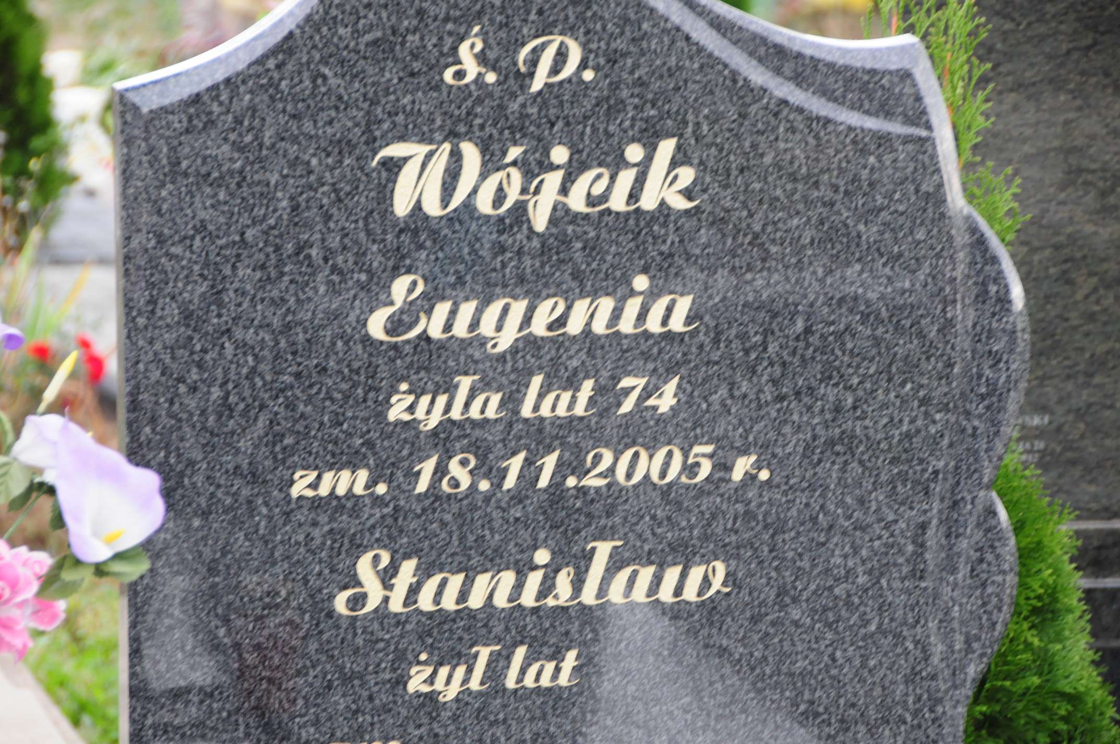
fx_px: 5593
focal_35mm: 180
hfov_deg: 11.4
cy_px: 372
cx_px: 560
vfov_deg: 7.6
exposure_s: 1/100
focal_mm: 120
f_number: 7.1
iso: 800
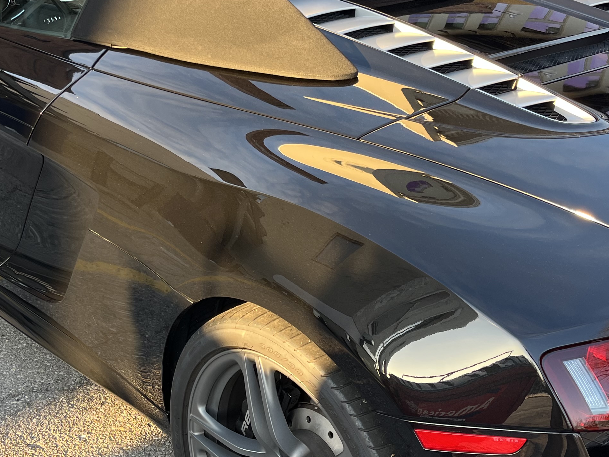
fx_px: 968
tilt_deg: -23.3
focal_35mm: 55
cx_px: 242
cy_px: 216
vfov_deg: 26.6
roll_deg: -1.1
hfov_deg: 34.8
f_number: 1.6
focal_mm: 5.1
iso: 50
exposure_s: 1/122
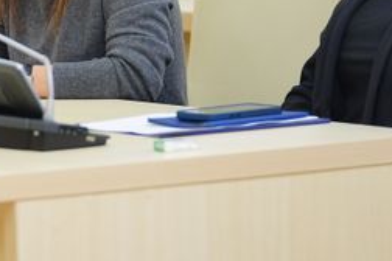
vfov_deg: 2.8
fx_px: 5259
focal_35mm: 483
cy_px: 31
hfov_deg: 4.3
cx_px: 51
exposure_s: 1/250
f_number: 2.8
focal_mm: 174
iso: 2000
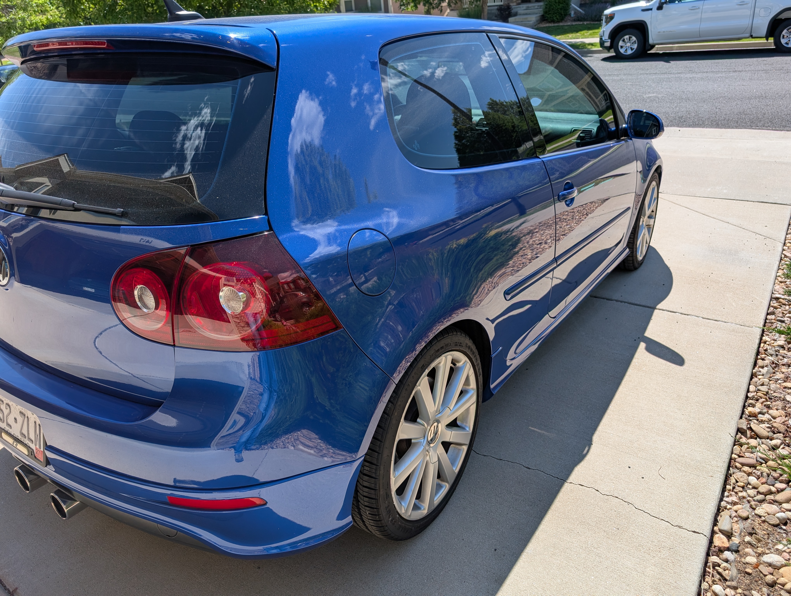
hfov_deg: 71.5
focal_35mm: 24
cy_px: 298
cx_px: 396
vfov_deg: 56.9
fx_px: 549
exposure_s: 1/601
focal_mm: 6.9
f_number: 1.68
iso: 21
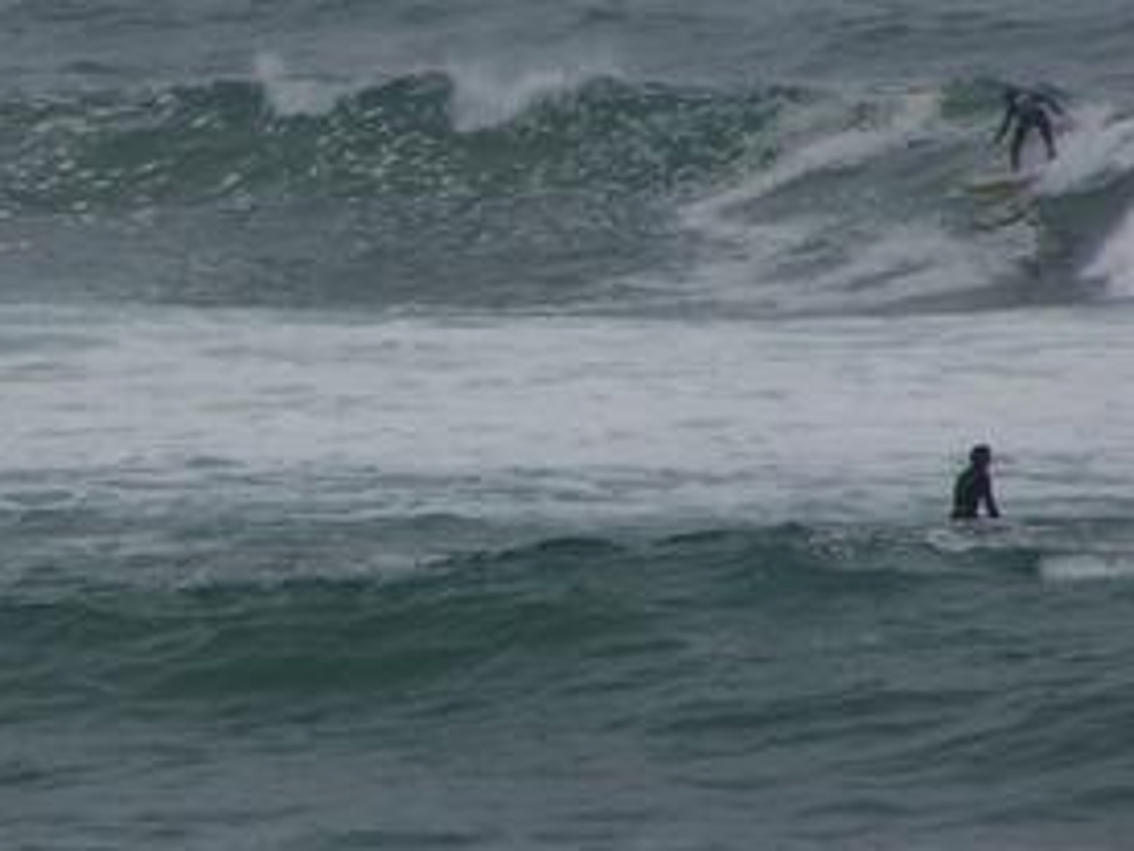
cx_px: 195
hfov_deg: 2.6
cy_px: 518
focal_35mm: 756
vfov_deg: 2.0
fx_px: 24766
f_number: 7.1
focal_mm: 63
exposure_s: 1/750
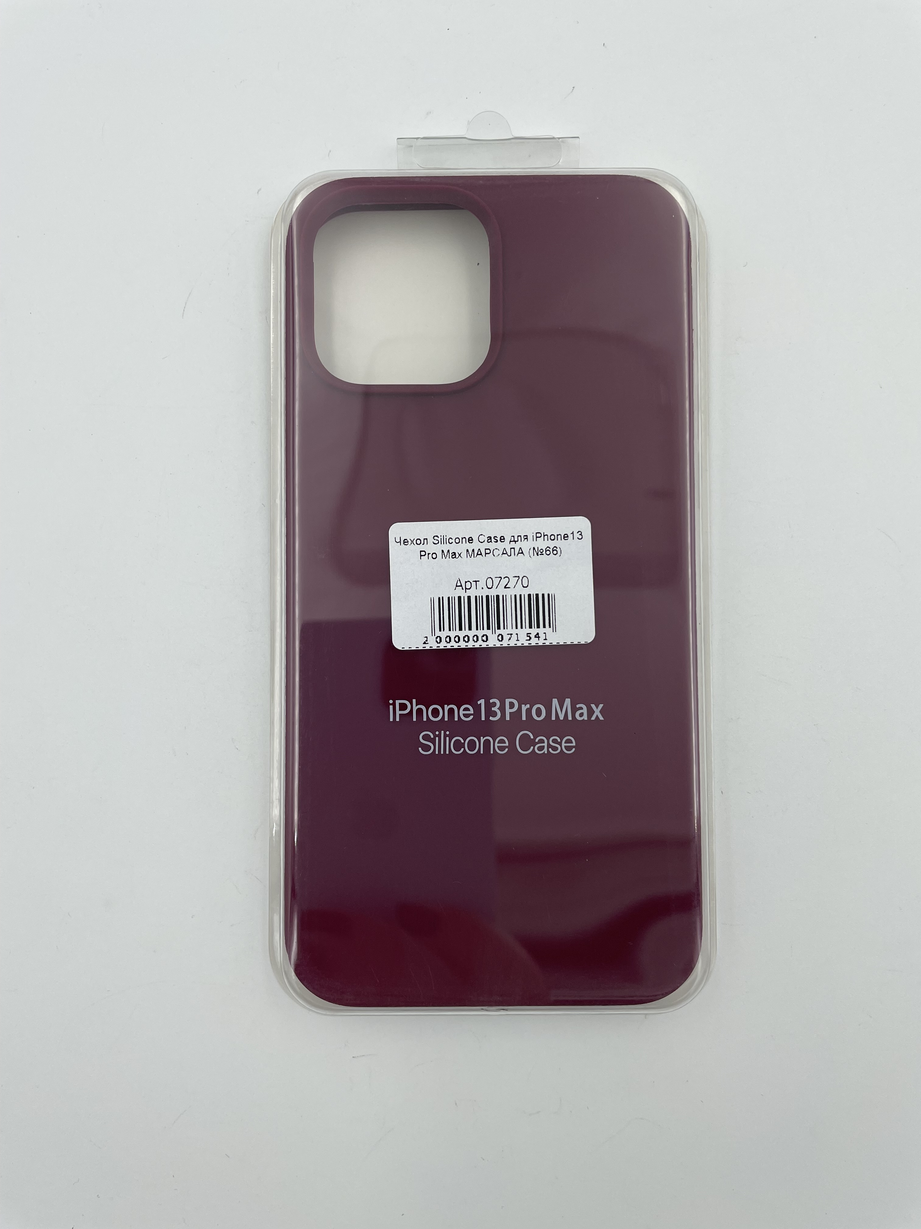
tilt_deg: -88.0
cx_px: 460
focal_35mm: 26
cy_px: 614
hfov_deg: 53.1
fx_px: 922
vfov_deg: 67.3
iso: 32
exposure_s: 1/1575
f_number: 1.6
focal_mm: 4.2
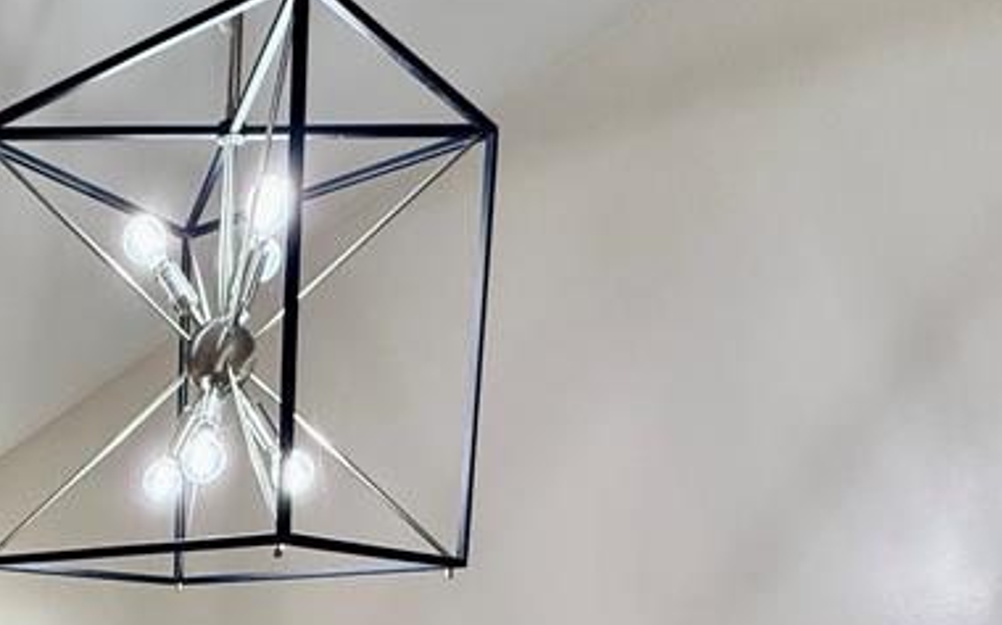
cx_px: -3
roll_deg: -0.3
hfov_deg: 42.5
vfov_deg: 25.9
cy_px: 868
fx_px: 1092
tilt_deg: -11.1
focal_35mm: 40
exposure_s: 1/120
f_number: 2.2
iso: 320
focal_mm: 2.22
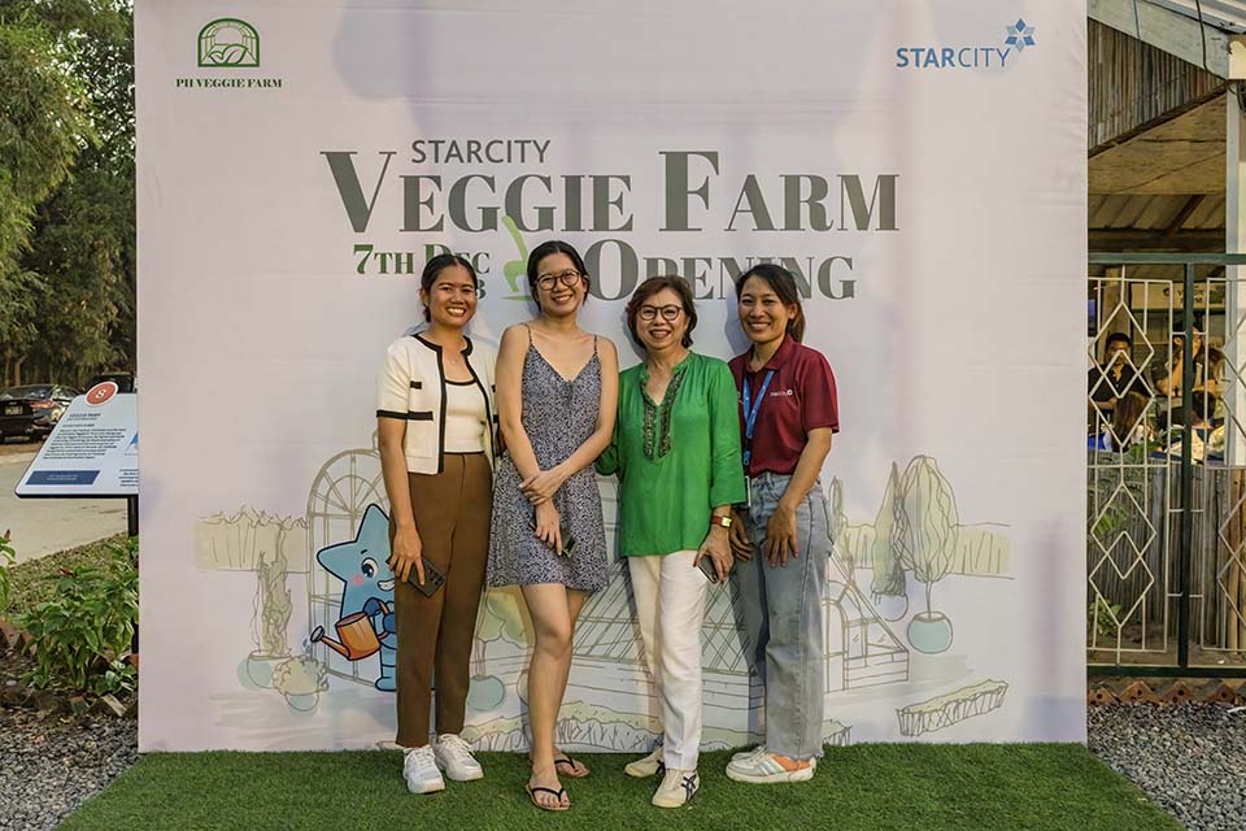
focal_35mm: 29
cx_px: 623
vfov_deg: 45.0
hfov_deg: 63.7
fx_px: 1004
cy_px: 416
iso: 14400
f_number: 5.6
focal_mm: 29
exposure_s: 1/200
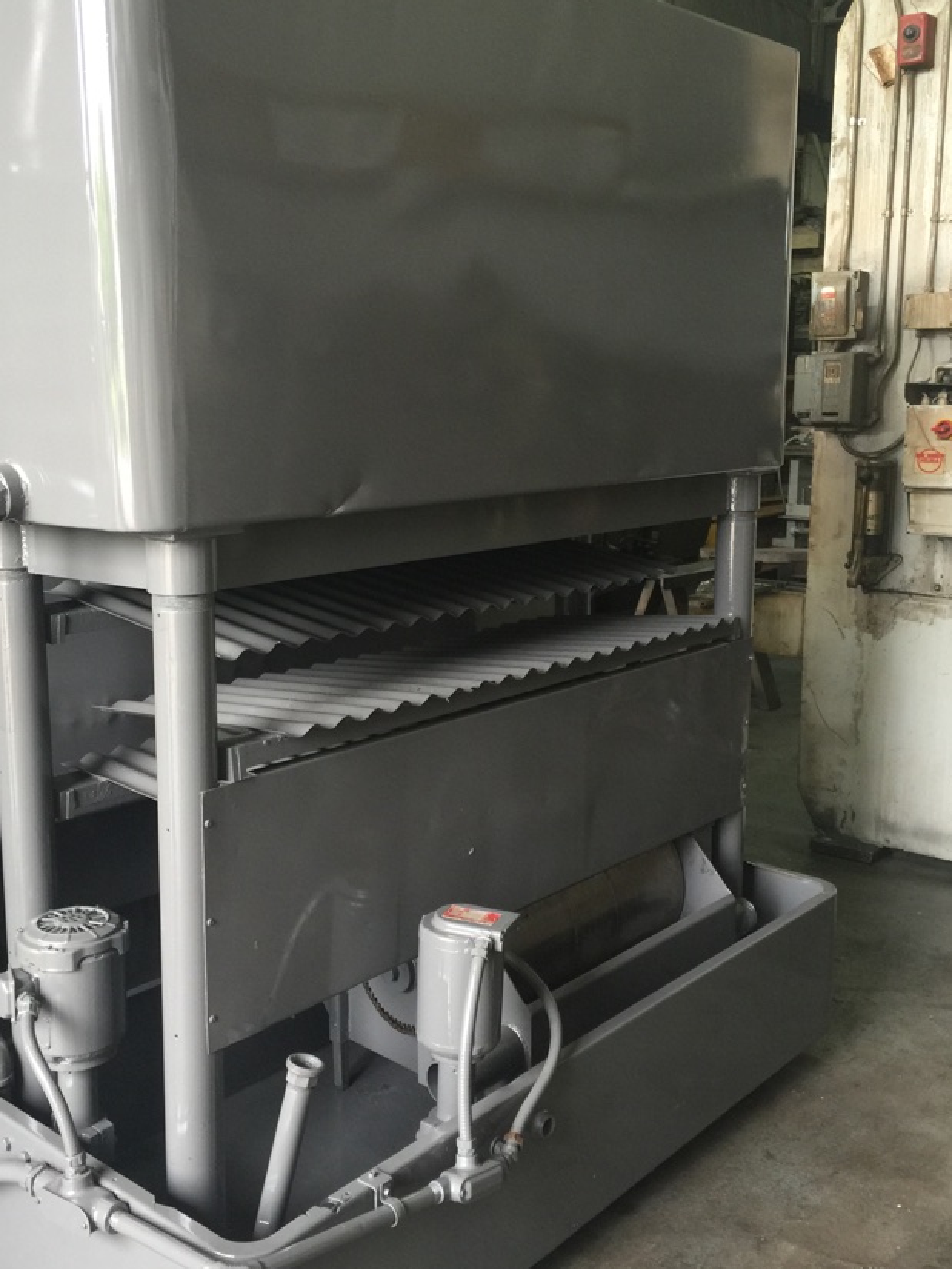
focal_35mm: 36
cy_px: 628
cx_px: 418
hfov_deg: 39.6
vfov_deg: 51.3
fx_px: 1320
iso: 40
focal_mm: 4.15
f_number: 2.2
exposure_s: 1/30
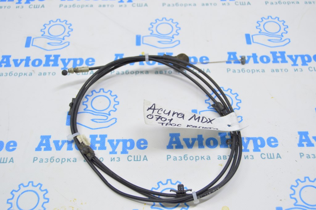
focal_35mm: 48
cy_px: 105
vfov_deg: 28.0
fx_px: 421
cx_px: 158
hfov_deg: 41.1
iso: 400
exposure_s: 1/20
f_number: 5.6
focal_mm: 32
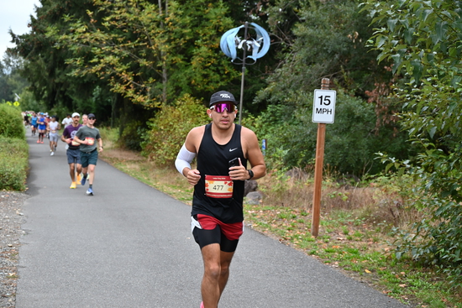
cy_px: 154
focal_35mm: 70
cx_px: 231
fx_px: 899
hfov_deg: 28.8
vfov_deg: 19.5
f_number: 6
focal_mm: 70
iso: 500
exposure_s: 1/125
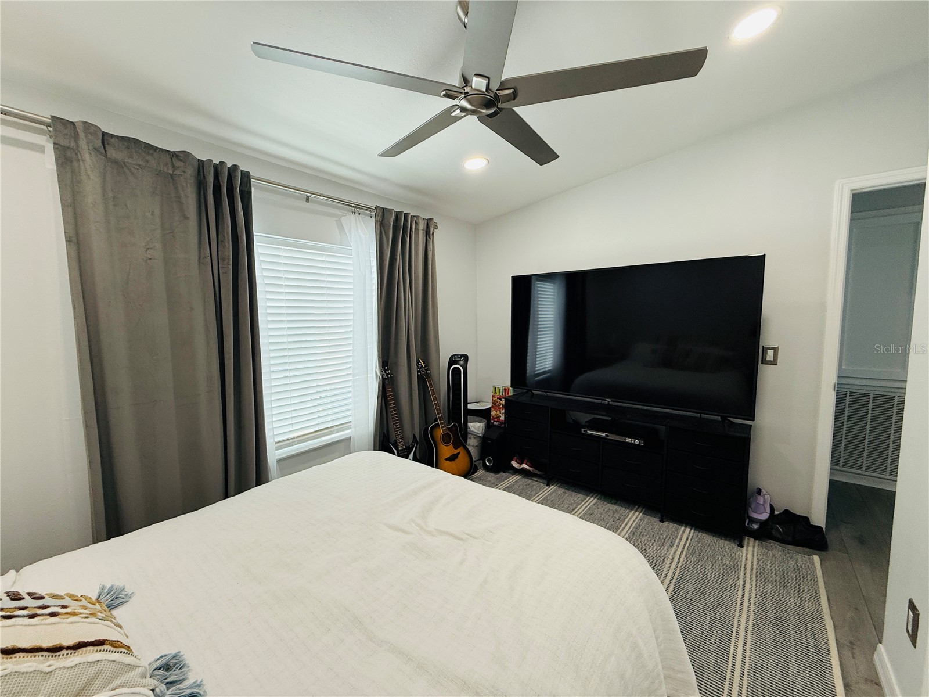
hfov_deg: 102.1
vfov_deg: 85.7
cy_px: 348
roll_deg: +0.5
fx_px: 376
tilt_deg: -4.6
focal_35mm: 14
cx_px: 464
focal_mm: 2.22
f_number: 2.2
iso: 100
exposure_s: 1/99
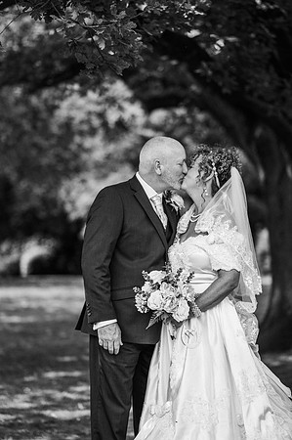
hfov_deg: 16.0
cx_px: 146
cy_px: 220
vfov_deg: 23.9
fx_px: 1036
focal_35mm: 85
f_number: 2
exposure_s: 1/2000
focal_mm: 85
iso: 100
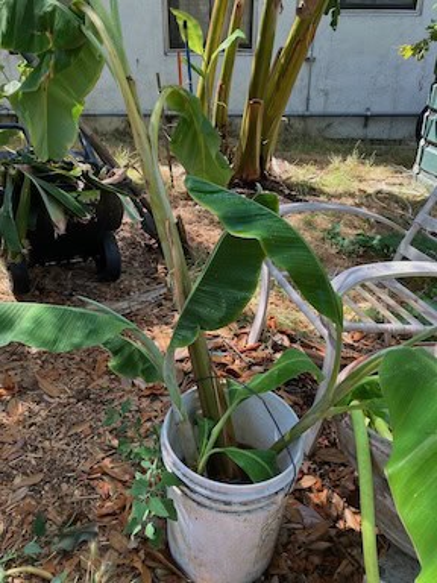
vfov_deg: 63.4
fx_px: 471
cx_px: 218
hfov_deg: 49.7
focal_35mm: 28
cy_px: 292
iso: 20
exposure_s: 1/124
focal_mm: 4
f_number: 1.8
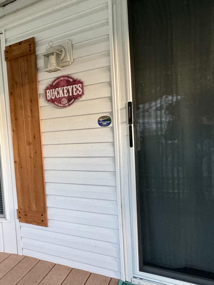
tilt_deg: -4.7
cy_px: 152
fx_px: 256
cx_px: -6
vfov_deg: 58.3
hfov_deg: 39.4
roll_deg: +4.8
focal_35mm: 31
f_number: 2.2
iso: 250
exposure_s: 1/99
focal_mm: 2.22
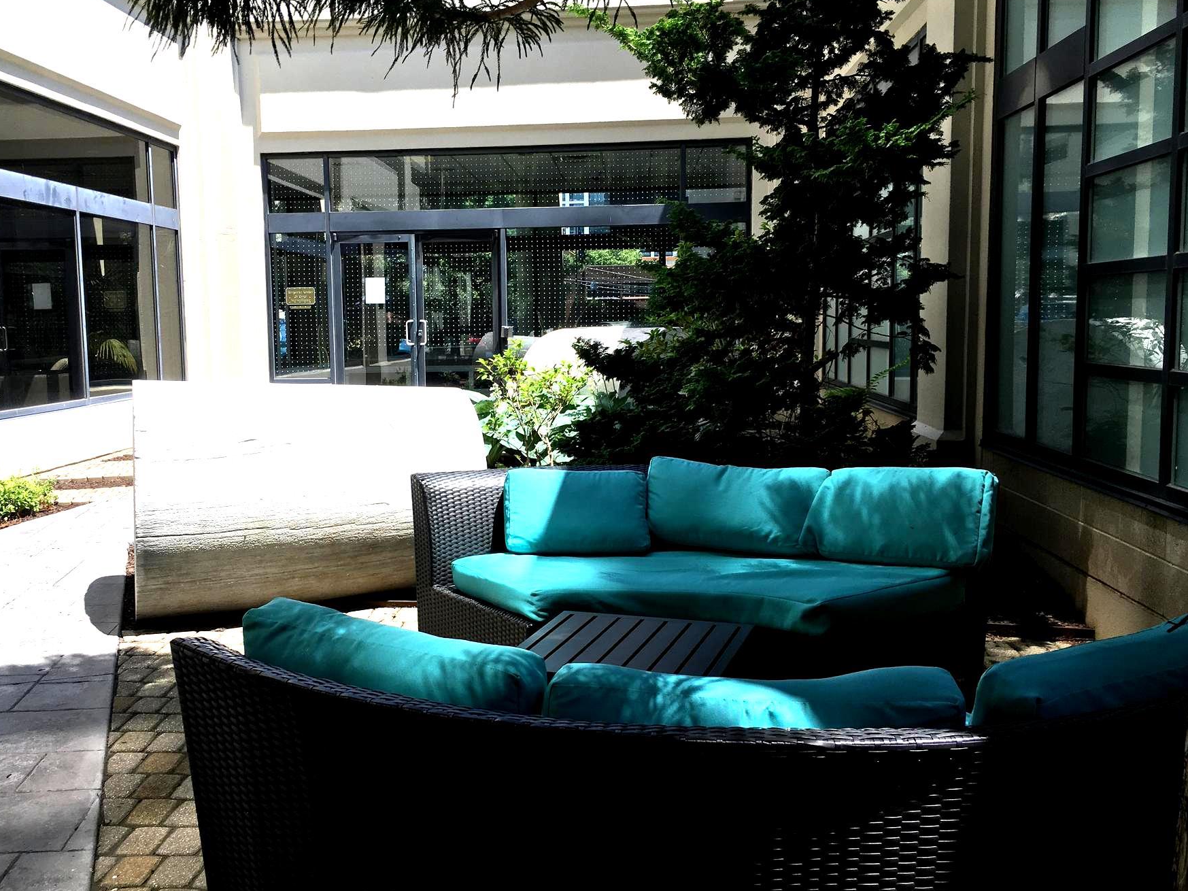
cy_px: 448
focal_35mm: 34
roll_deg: +1.4
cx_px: 526
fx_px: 1167
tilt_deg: -6.4
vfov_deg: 41.8
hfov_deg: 53.8
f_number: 2.2
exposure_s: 1/894
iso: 25
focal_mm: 4.15
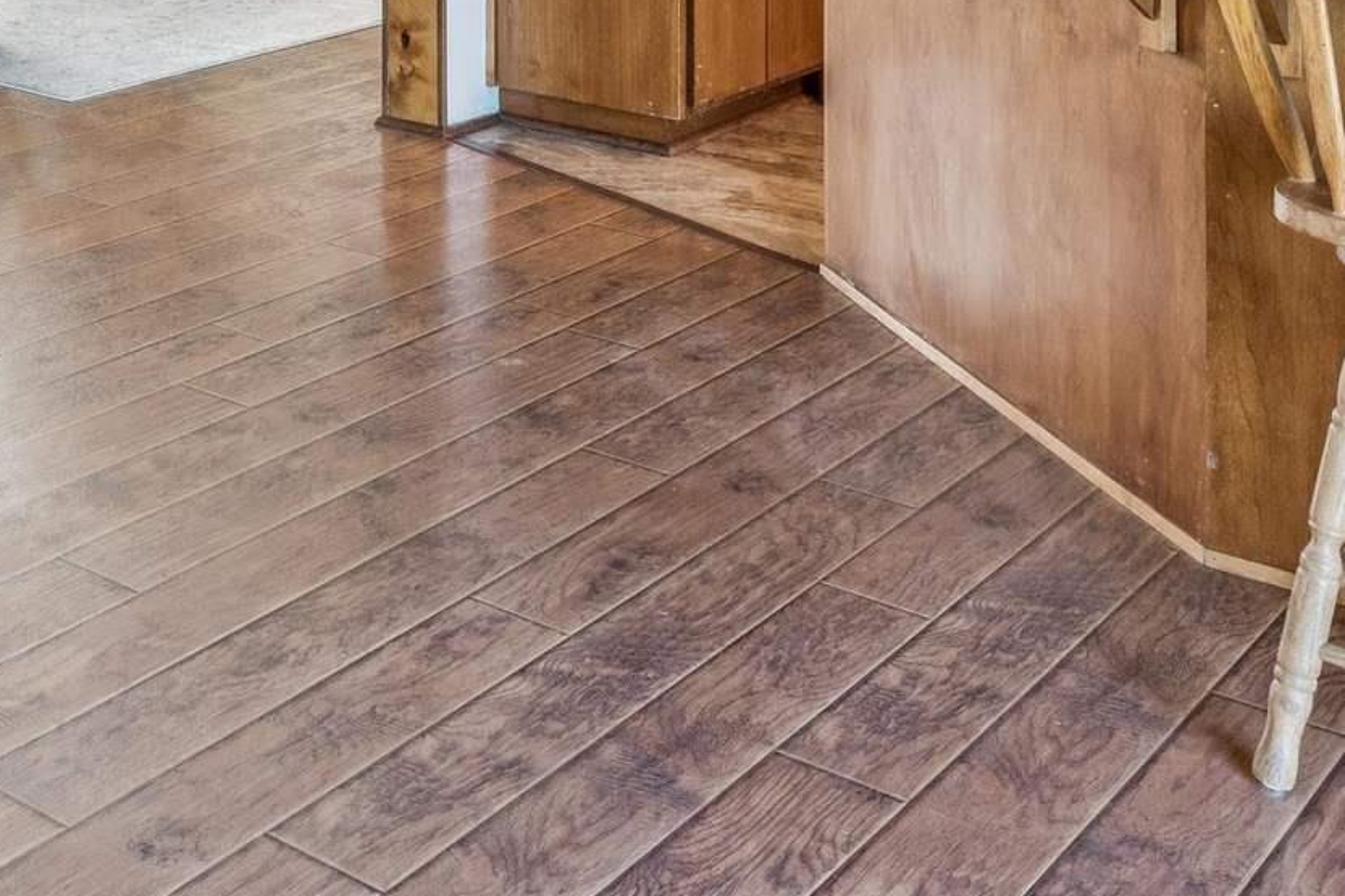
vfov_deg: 20.1
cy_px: -410
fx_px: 2204
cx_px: 105
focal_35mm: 59
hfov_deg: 32.1
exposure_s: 1/10
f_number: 13
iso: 400
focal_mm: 16
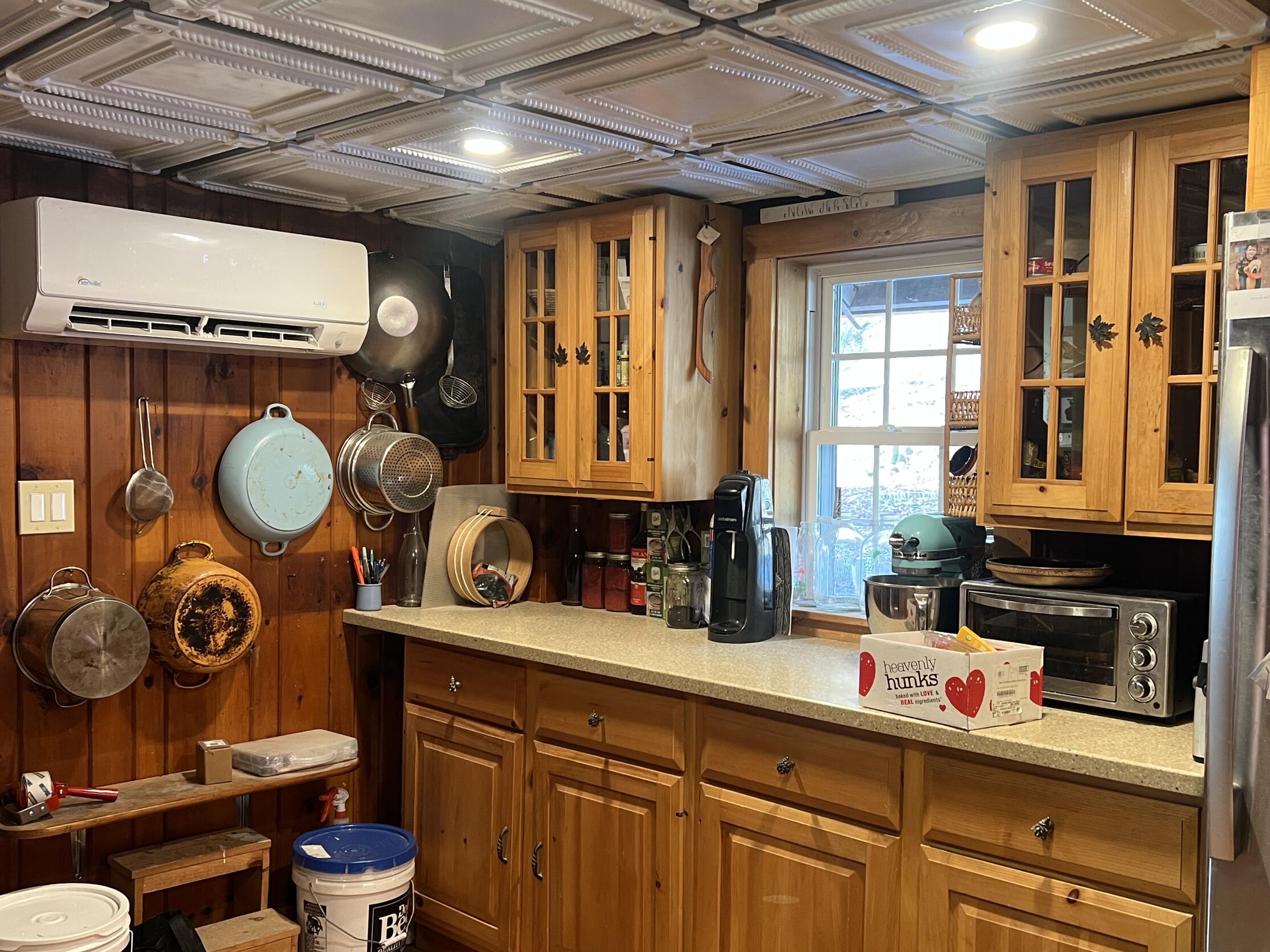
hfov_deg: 52.6
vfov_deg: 40.7
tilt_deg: -3.6
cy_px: 501
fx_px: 1284
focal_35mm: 35
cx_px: 636
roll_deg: -0.4
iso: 160
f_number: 1.5
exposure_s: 1/60
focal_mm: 5.7
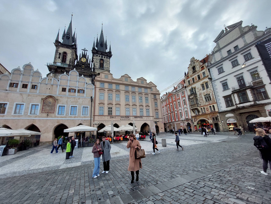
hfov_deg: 106.2
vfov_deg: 89.9
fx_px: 102
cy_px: 102
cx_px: 136
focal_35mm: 13
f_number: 2.2
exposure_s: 1/685
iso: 50
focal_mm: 1.74
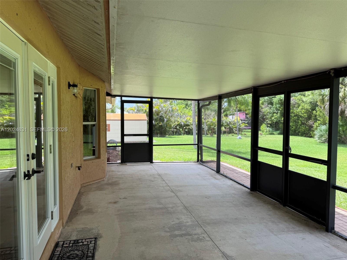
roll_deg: +0.0
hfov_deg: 71.6
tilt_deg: -2.4
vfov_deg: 56.8
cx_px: 174
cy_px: 130
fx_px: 241
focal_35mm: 24
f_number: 1.78
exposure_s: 1/632
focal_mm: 6.76
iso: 80
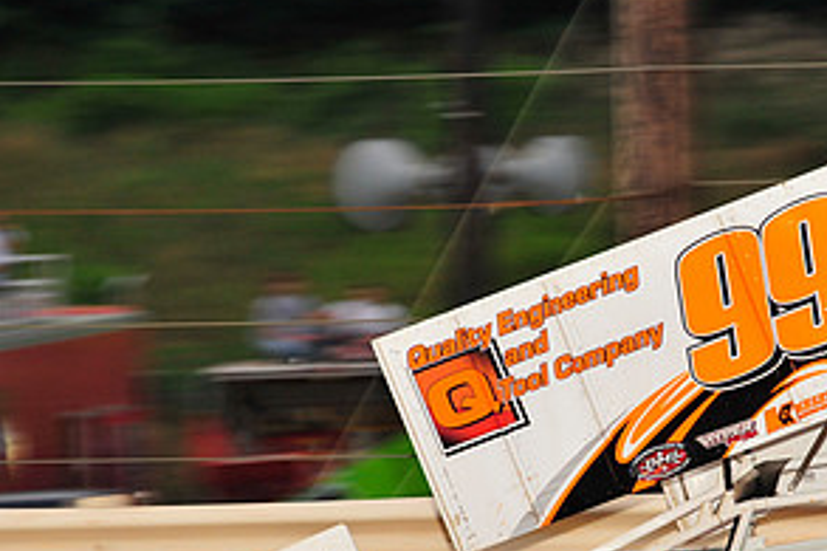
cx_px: 658
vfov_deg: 4.1
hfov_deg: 6.1
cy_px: 461
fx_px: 7714
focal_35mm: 336
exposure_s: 1/320
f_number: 6.3
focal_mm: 170
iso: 800
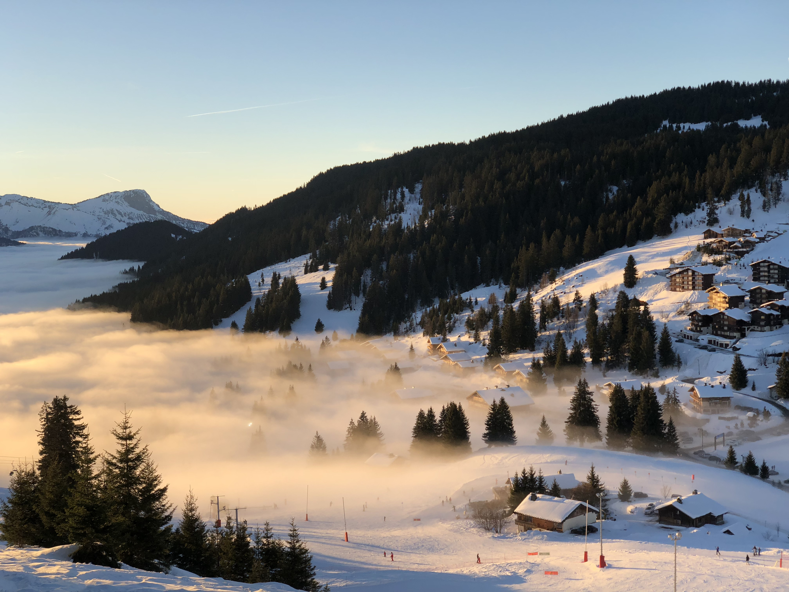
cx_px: 394
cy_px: 296
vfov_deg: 28.0
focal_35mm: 52
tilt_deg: -4.2
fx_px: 1185
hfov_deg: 36.8
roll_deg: +2.2
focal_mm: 6
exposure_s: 1/510
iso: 16
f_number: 2.4
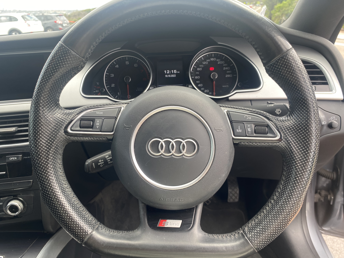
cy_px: 129
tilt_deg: -25.9
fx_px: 258
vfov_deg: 53.1
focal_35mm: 26
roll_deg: +1.1
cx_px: 172
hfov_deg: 67.3
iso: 32
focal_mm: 4.25
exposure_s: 1/122
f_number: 1.8
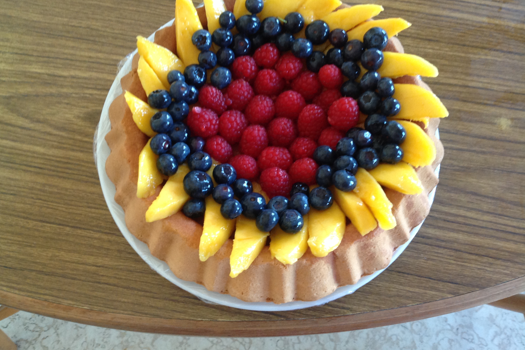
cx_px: 260
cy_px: 162
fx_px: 540
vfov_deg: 35.9
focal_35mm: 37
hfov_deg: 51.9
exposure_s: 1/15
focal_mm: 4.28
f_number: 2.4
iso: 160
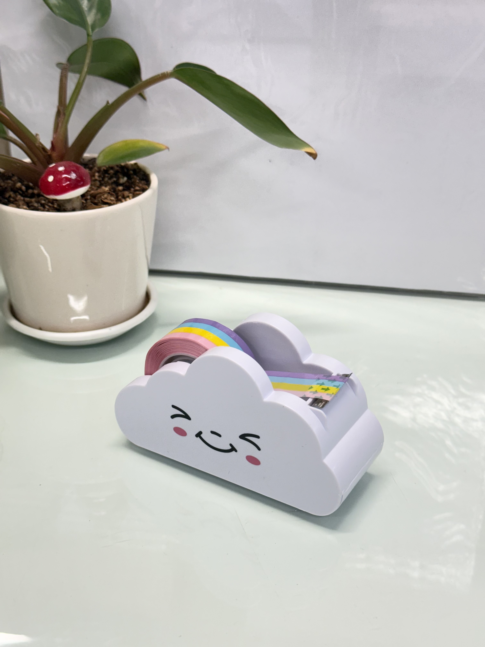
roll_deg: +0.6
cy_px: 324
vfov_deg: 39.7
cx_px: 242
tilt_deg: -29.1
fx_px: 897
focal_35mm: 48
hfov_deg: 30.3
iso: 125
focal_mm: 6.76
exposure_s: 1/100
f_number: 1.78
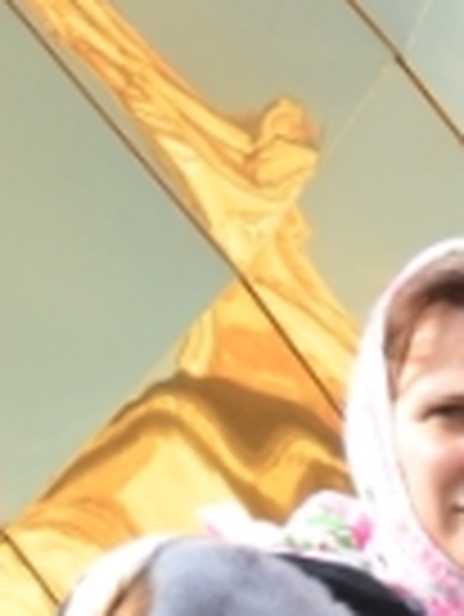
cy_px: 1196
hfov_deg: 4.6
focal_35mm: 290
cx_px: 1937
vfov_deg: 6.6
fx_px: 5167
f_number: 7.1
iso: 200
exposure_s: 1/200
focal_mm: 27
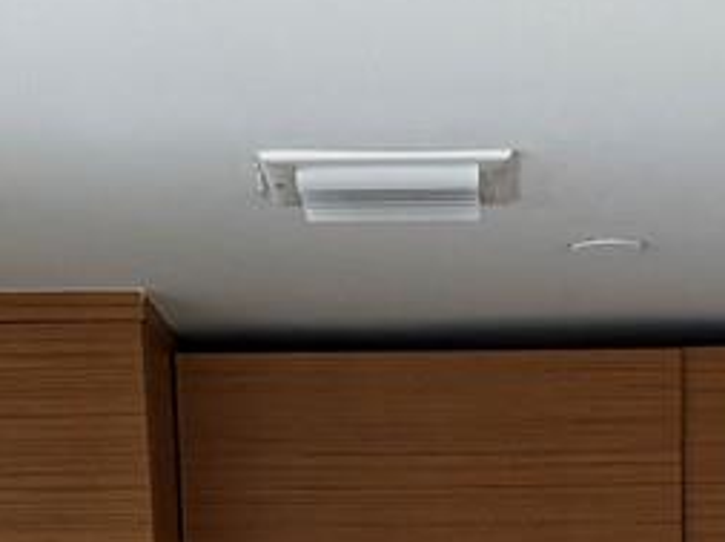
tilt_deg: -10.7
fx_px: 3179
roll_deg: +1.2
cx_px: 590
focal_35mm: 152
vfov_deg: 8.5
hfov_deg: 12.9
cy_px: 1471
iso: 200
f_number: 1.78
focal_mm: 6.76
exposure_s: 1/69
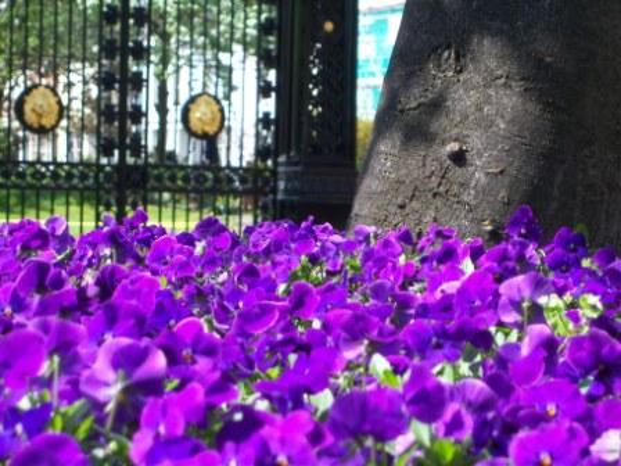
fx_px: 1937
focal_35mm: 108
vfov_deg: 13.7
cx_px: 310
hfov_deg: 18.2
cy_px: 233
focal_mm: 22.5
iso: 80
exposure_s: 1/200
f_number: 4.9
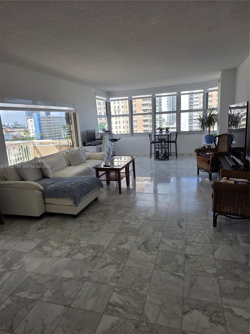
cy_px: 167
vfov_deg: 73.9
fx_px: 221
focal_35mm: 23
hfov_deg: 58.9
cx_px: 125
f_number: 1.7
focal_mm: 6.25
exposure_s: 1/1232
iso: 80
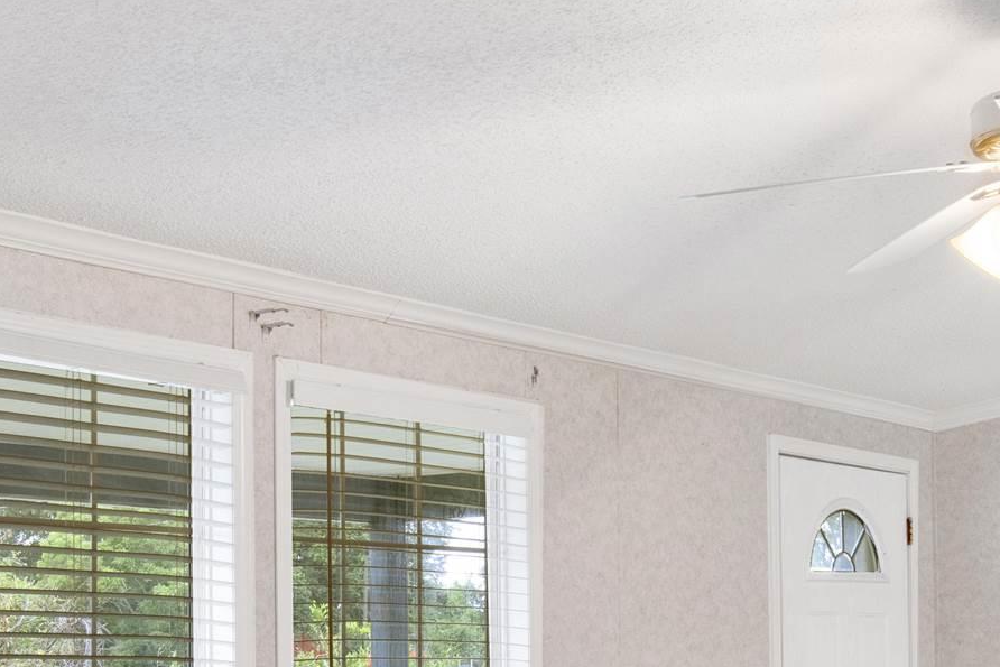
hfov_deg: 32.4
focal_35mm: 62
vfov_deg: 21.2
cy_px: 651
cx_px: 498
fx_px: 1722
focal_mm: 18
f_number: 11
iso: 200
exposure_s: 1/2
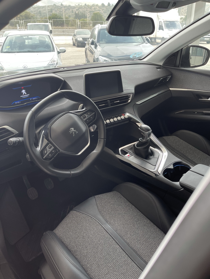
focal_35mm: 26
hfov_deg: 53.1
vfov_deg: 67.3
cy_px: 140
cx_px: 105
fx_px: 210
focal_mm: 5.1
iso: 50
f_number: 1.6
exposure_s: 1/121
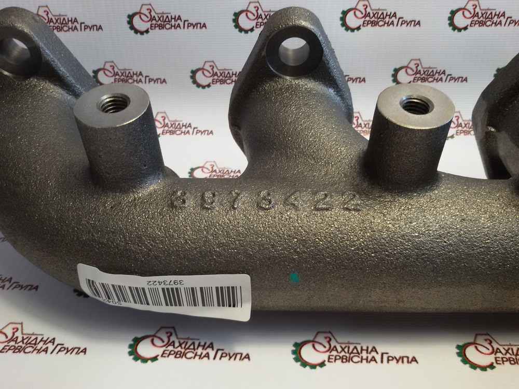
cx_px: 260
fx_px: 465
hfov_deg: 58.4
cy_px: 194
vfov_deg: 45.4
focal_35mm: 31
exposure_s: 1/33
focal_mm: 2.93
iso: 40
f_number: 2.4
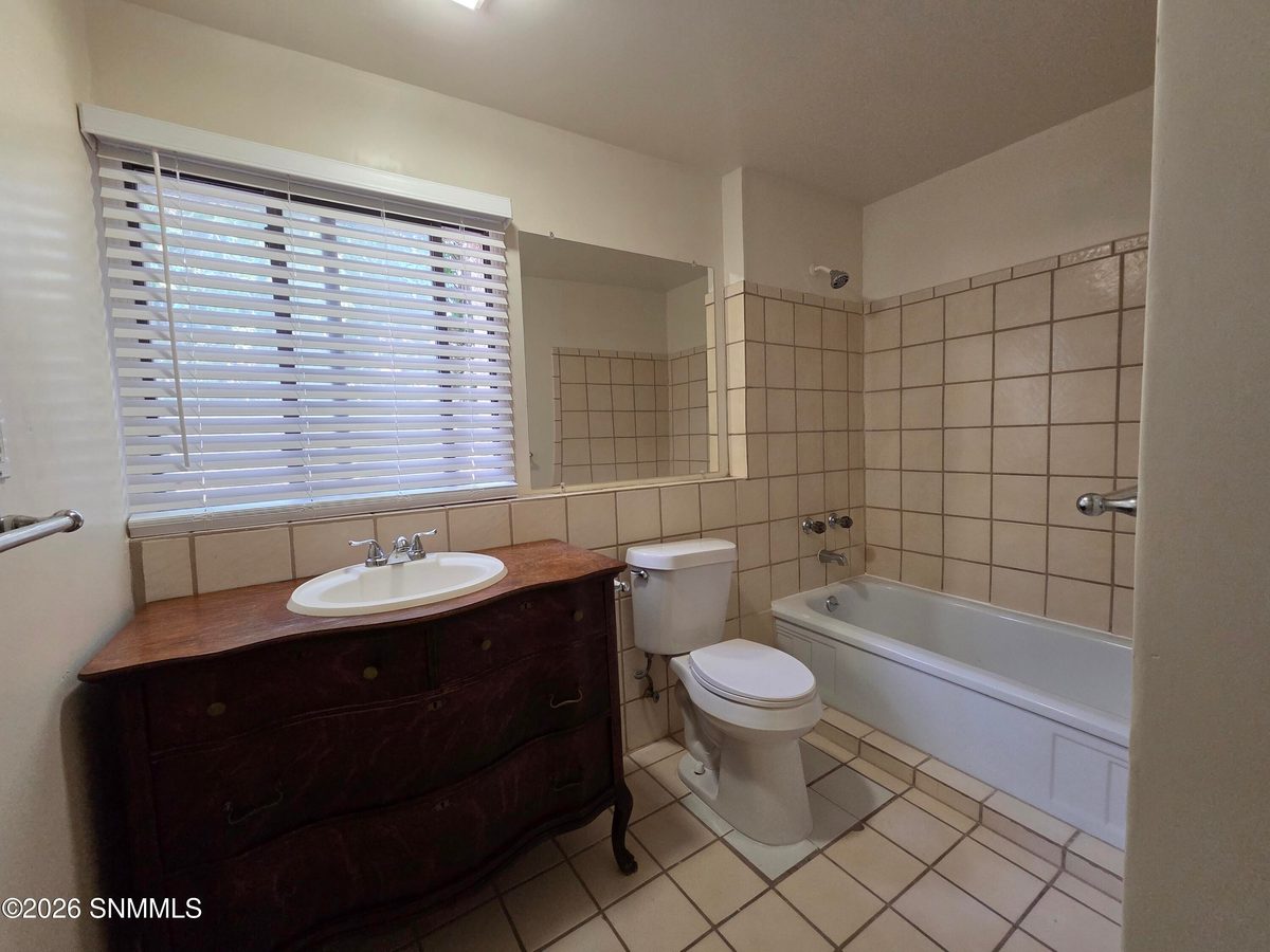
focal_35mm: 13
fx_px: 477
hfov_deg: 106.2
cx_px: 635
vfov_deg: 89.9
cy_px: 476
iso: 320
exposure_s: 1/100
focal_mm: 2.2
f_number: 2.2
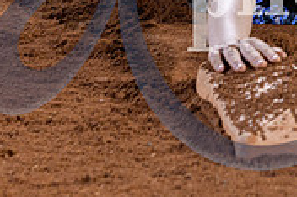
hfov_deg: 8.8
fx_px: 1904
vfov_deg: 5.9
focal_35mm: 231
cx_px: 324
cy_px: -87
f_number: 5
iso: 2000
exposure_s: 1/80
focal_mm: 70
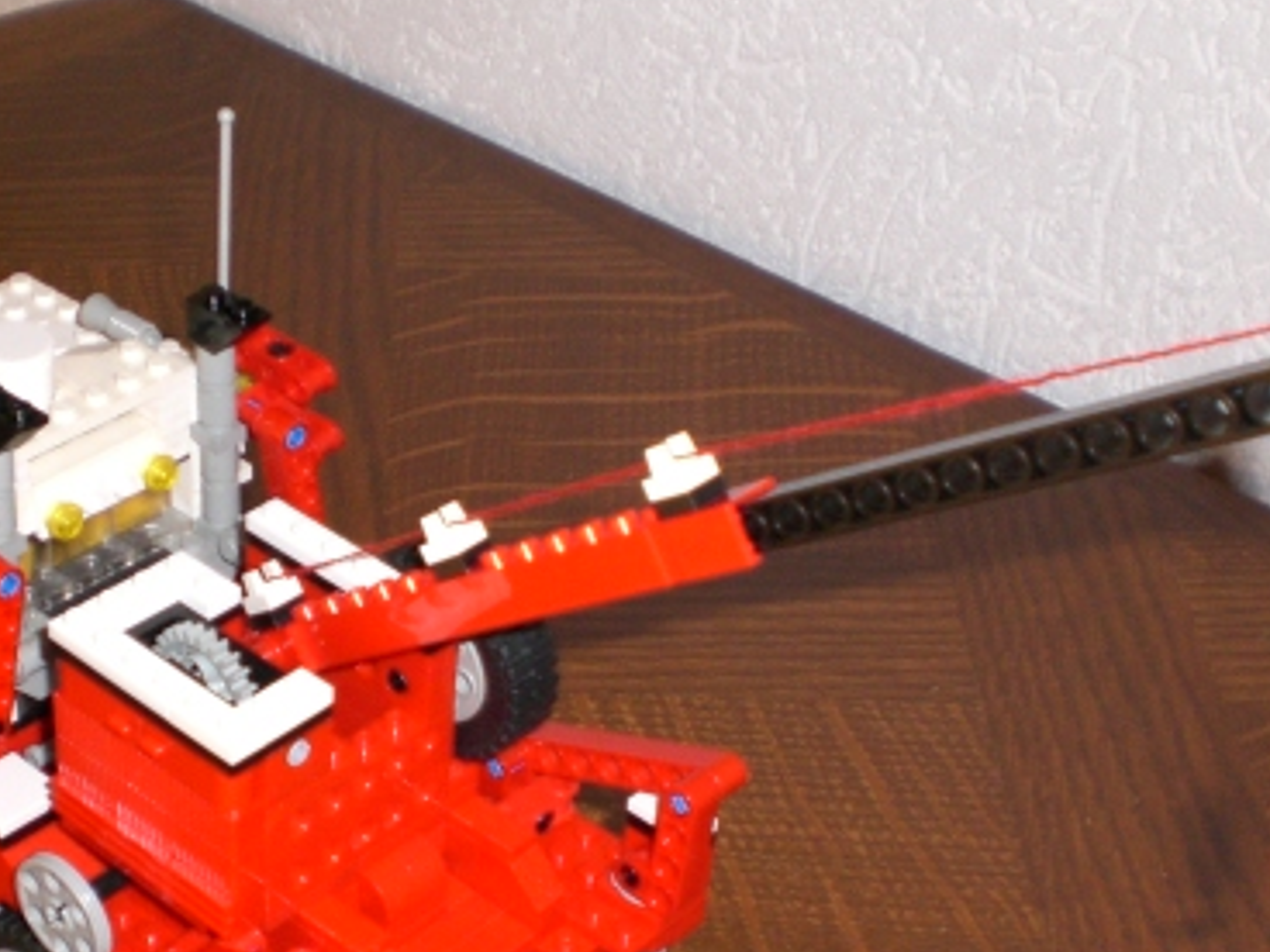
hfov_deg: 29.3
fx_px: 2421
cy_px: 683
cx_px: 538
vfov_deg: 22.1
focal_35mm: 66
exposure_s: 1/60
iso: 200
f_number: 3.1
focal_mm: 6.3
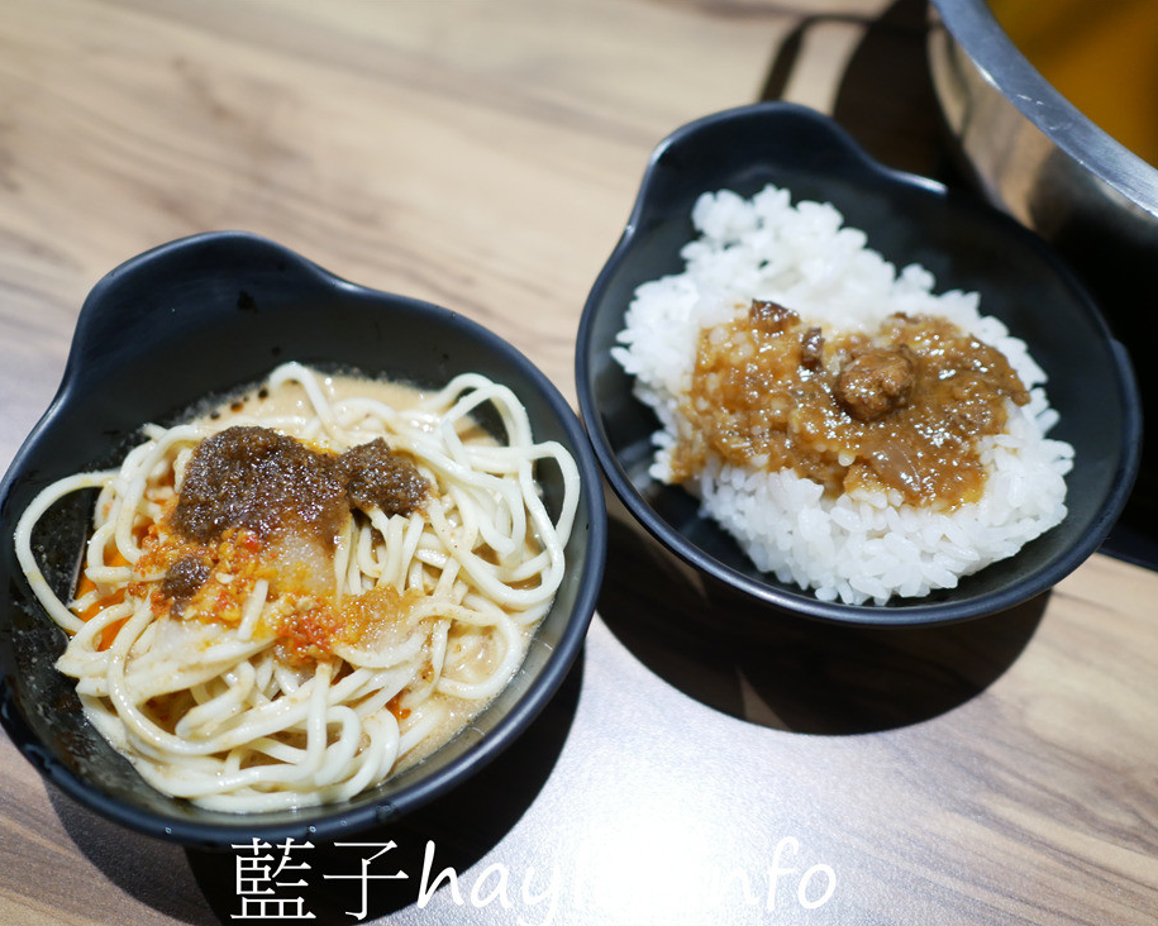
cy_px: 469
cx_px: 585
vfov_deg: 45.8
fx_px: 1097
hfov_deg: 55.7
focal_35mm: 32
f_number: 1.7
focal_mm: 15
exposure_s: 1/60
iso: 400
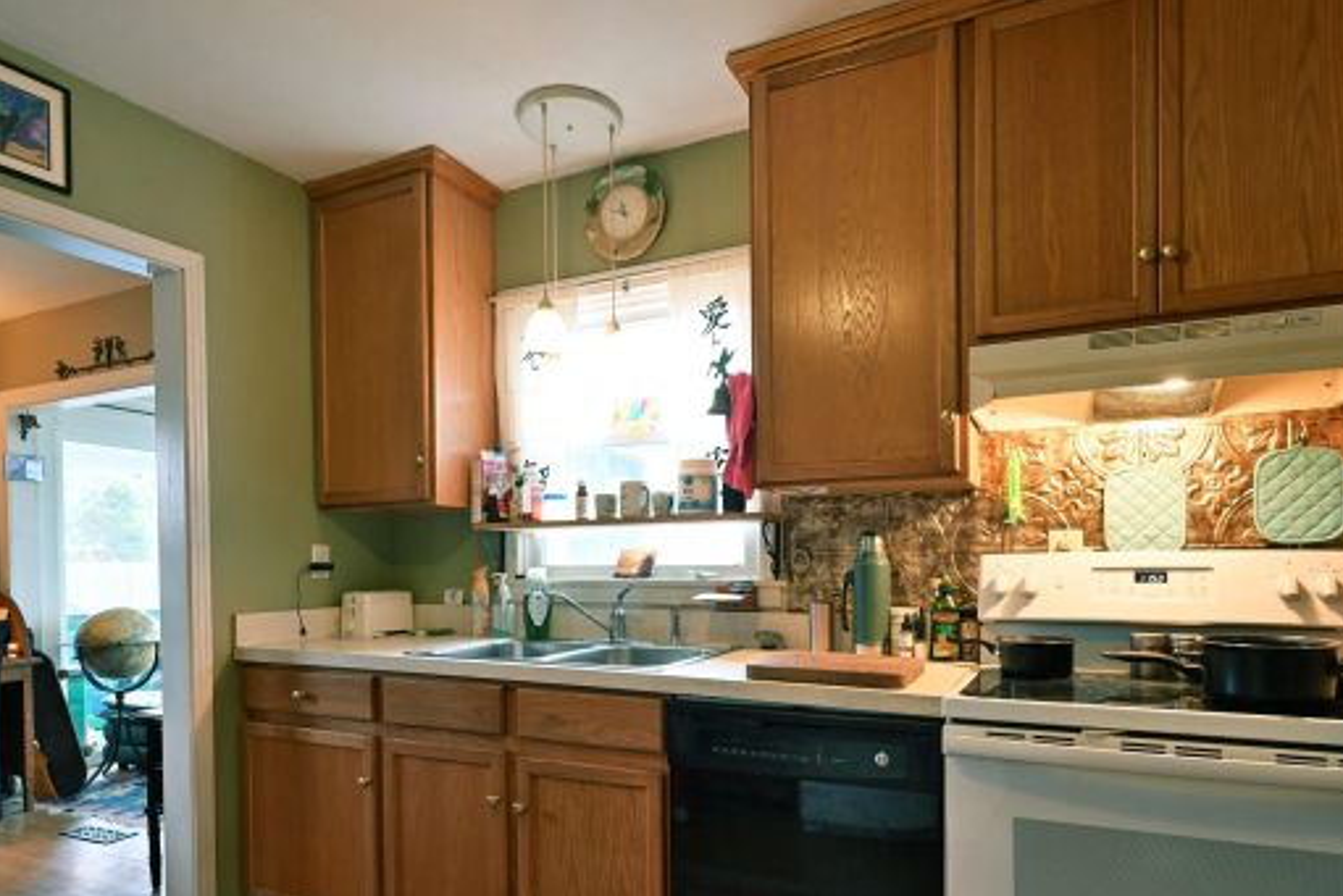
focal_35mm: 23
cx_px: 685
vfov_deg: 54.9
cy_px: 570
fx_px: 848
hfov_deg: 76.7
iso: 1000
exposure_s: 1/13
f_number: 5.6
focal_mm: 15.5
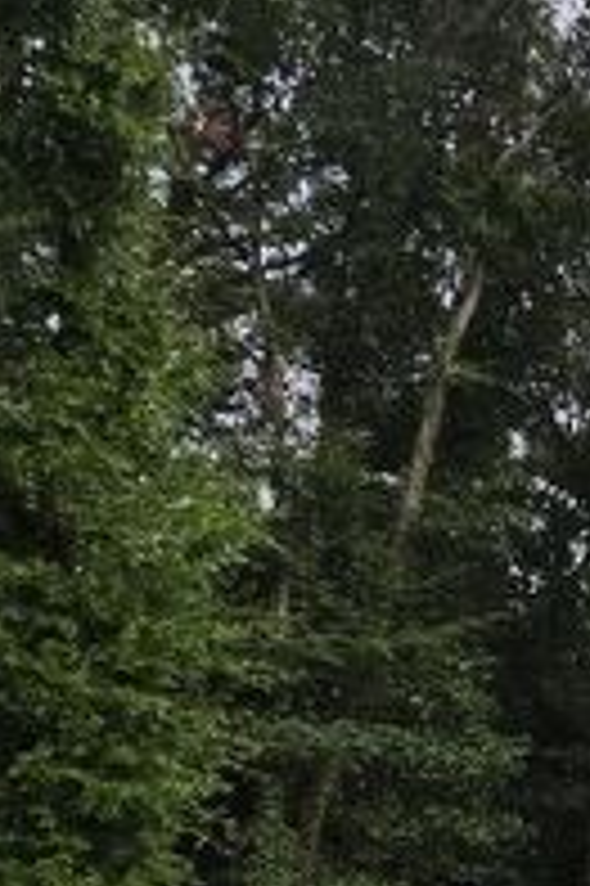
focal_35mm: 55
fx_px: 1354
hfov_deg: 17.7
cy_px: 783
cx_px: 1162
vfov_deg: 34.4
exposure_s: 1/3677
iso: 100
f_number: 2.2
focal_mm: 2.2
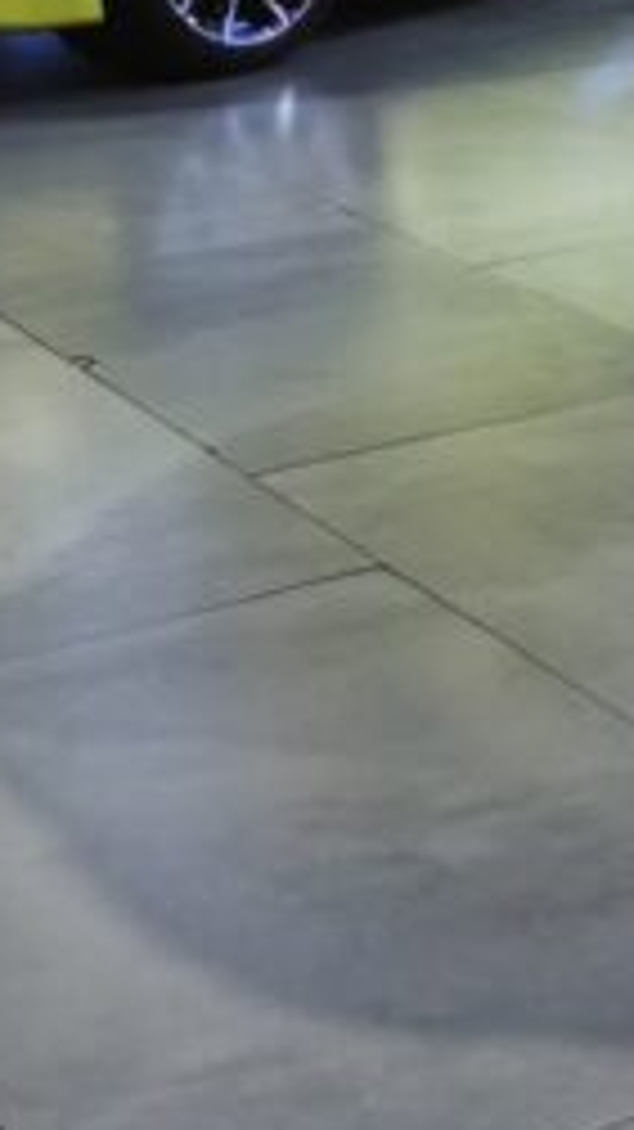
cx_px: 1650
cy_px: -2
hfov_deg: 11.2
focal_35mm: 85
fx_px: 2543
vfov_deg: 23.9
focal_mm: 5.35
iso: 1250
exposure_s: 1/479
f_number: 1.7
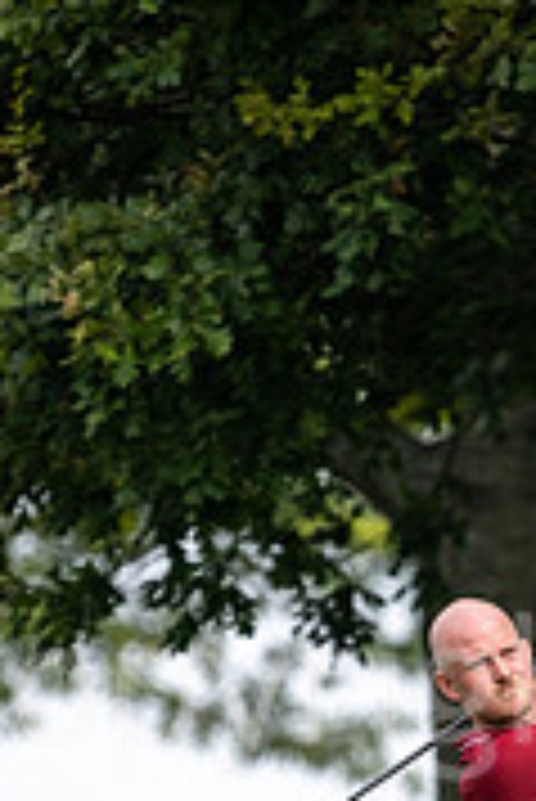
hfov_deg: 1.8
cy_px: 932
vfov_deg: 2.7
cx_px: 428
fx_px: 16895
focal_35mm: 758
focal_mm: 300
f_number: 5
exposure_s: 1/640
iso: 160
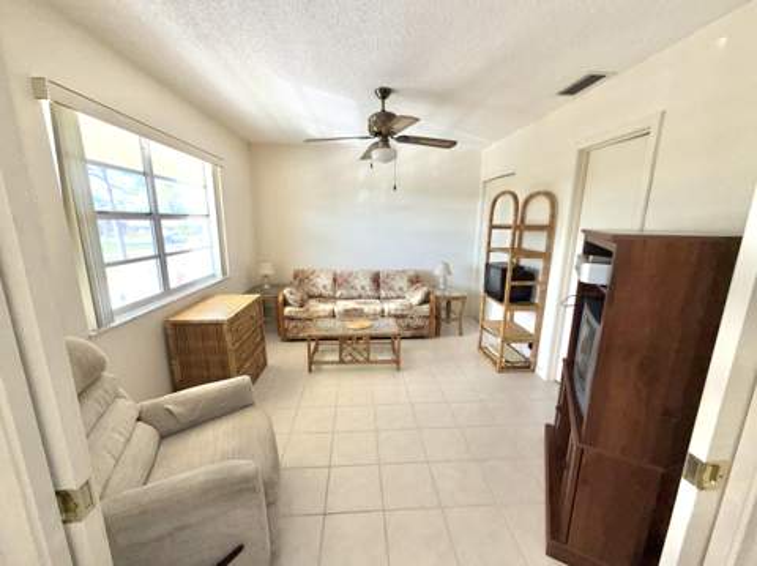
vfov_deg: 85.6
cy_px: 283
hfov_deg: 102.1
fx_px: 306
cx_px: 378
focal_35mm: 14
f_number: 2.2
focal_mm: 2.22
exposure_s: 1/121
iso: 20
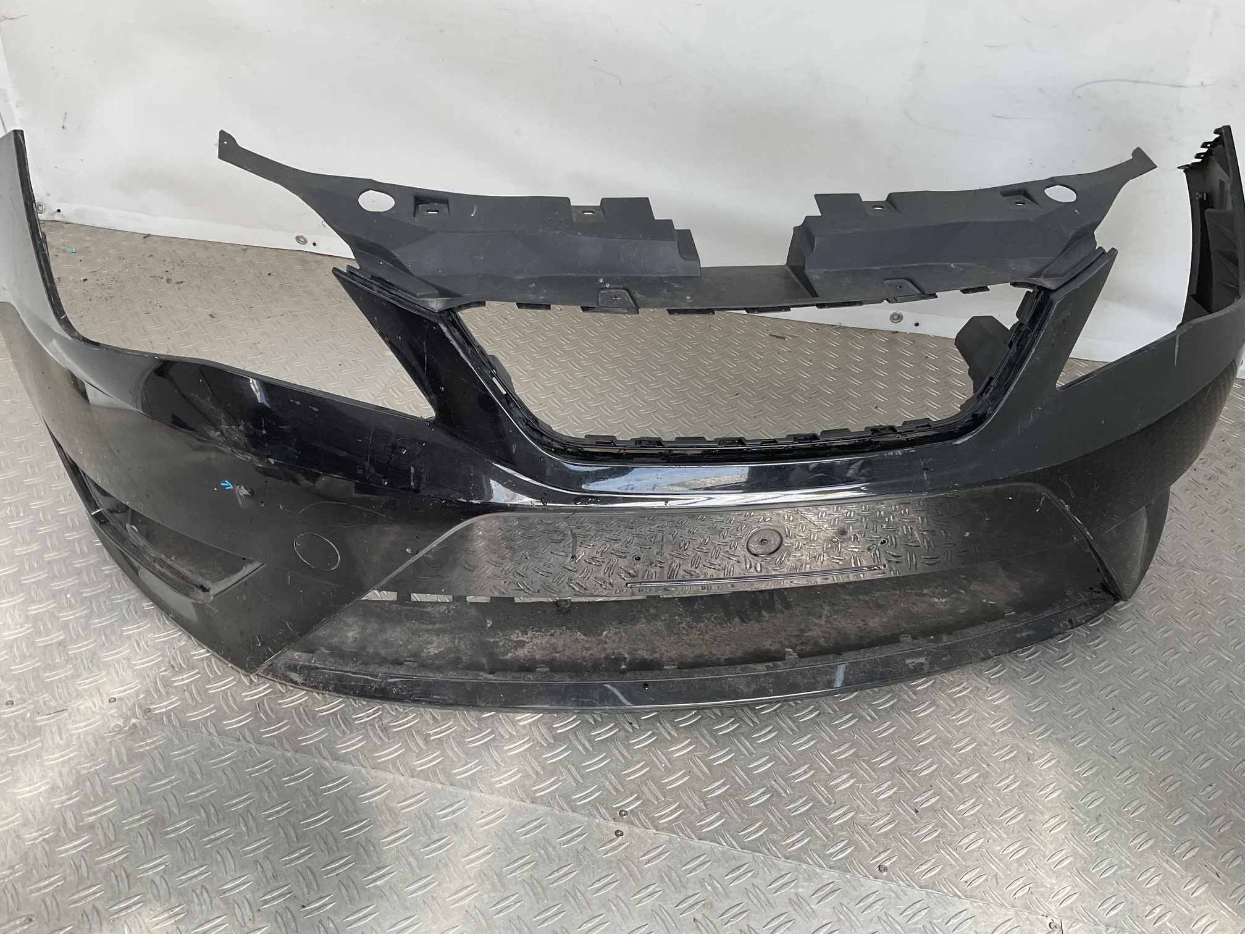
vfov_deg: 48.2
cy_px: 467
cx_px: 622
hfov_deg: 61.7
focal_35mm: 29
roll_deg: -5.8
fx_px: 1043
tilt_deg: -37.0
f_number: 1.8
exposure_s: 1/241
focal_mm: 3
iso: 16
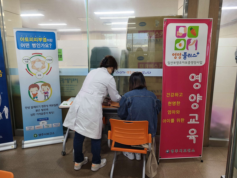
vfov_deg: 51.4
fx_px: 185
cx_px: 117
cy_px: 90
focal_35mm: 27
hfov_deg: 65.3
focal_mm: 5.4
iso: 125
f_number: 1.8
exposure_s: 1/60
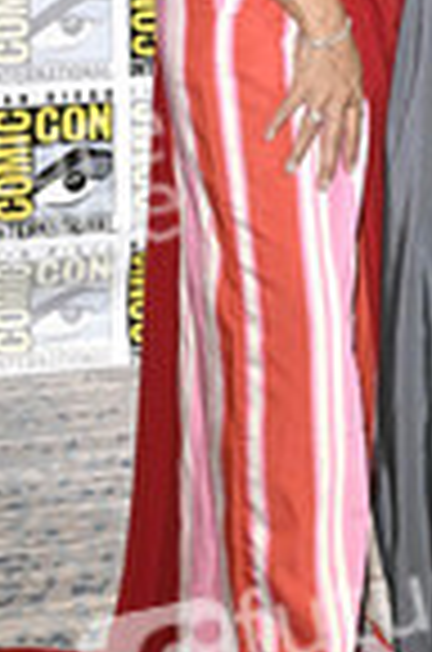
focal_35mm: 105
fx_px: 1899
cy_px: -9
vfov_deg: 18.9
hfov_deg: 12.8
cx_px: 441
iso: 2500
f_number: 6.3
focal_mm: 38
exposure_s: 1/250
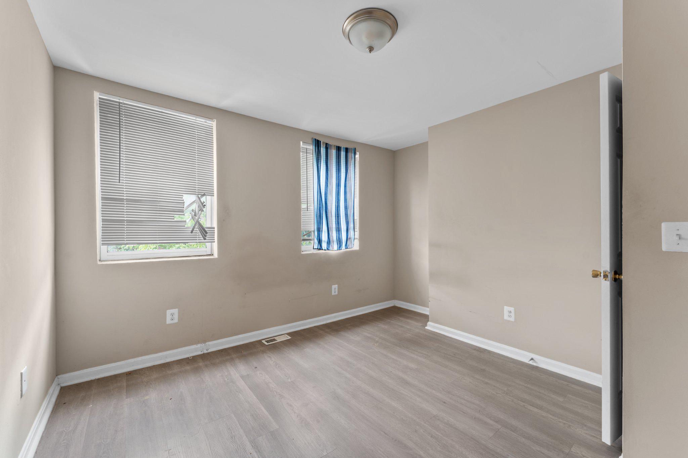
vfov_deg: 81.2
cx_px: 344
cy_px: 229
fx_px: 268
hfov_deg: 104.3
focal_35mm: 14
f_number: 8
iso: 100
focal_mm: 14
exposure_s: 1/2
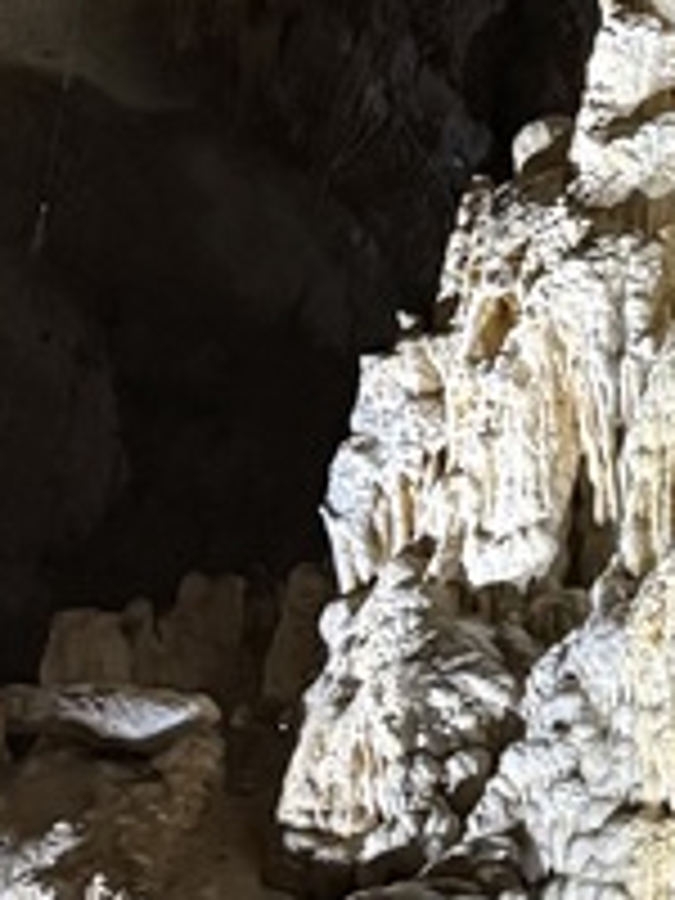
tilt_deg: +26.4
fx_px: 3198
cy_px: 180
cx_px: 878
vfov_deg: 15.9
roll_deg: -3.9
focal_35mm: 123
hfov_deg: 11.7
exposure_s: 1/40
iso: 1000
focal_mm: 6.76
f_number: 1.78
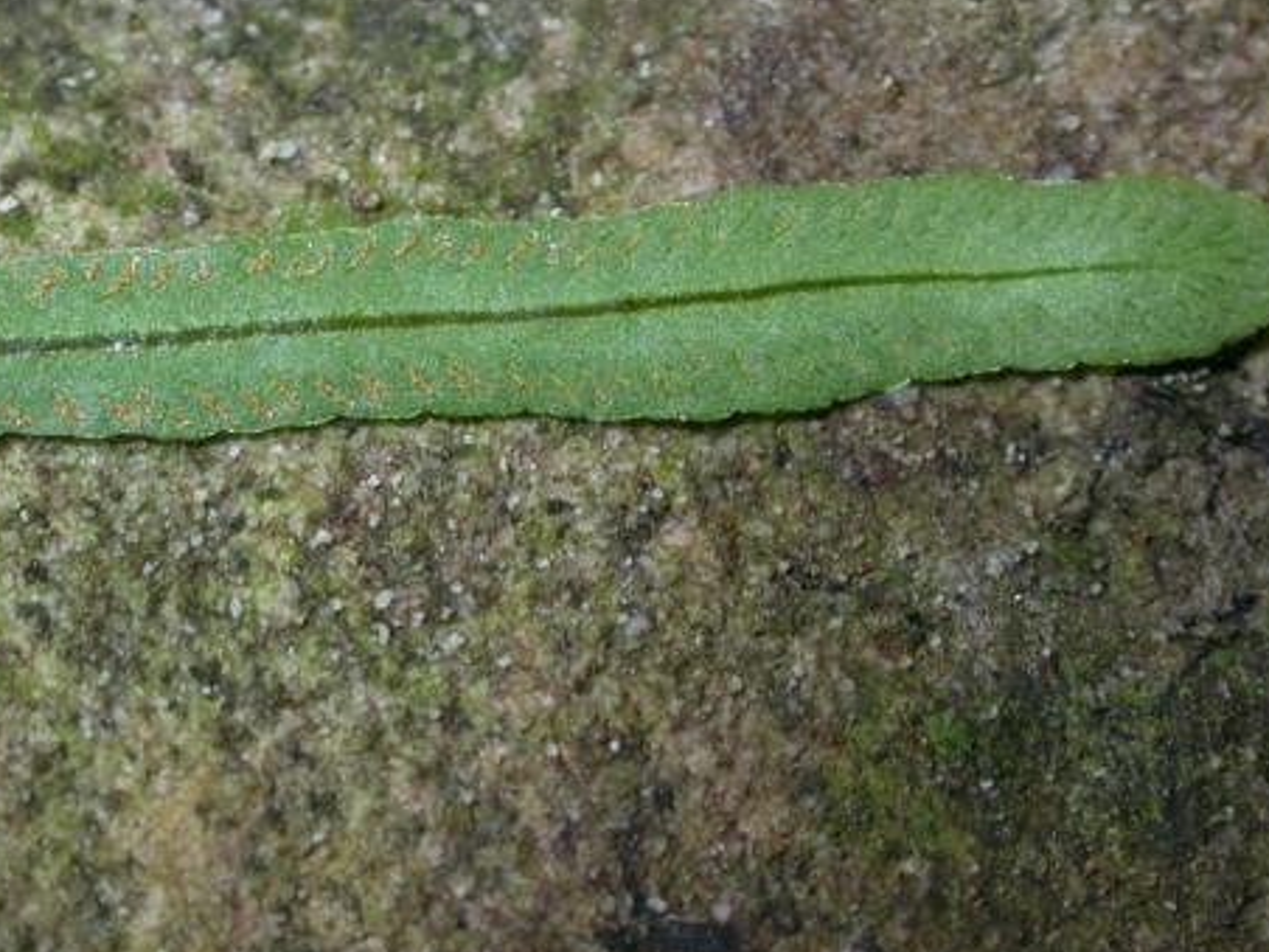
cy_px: 340
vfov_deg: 11.4
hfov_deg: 15.2
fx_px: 4766
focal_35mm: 130
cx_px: 491
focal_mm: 20.4
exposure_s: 1/60.3
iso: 100
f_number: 3.9
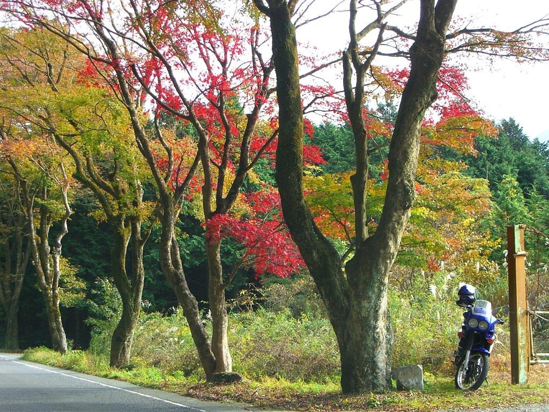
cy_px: 206
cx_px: 274
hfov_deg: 28.6
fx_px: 1078
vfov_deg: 21.6
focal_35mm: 68
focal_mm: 14.2
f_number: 4
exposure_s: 1/100
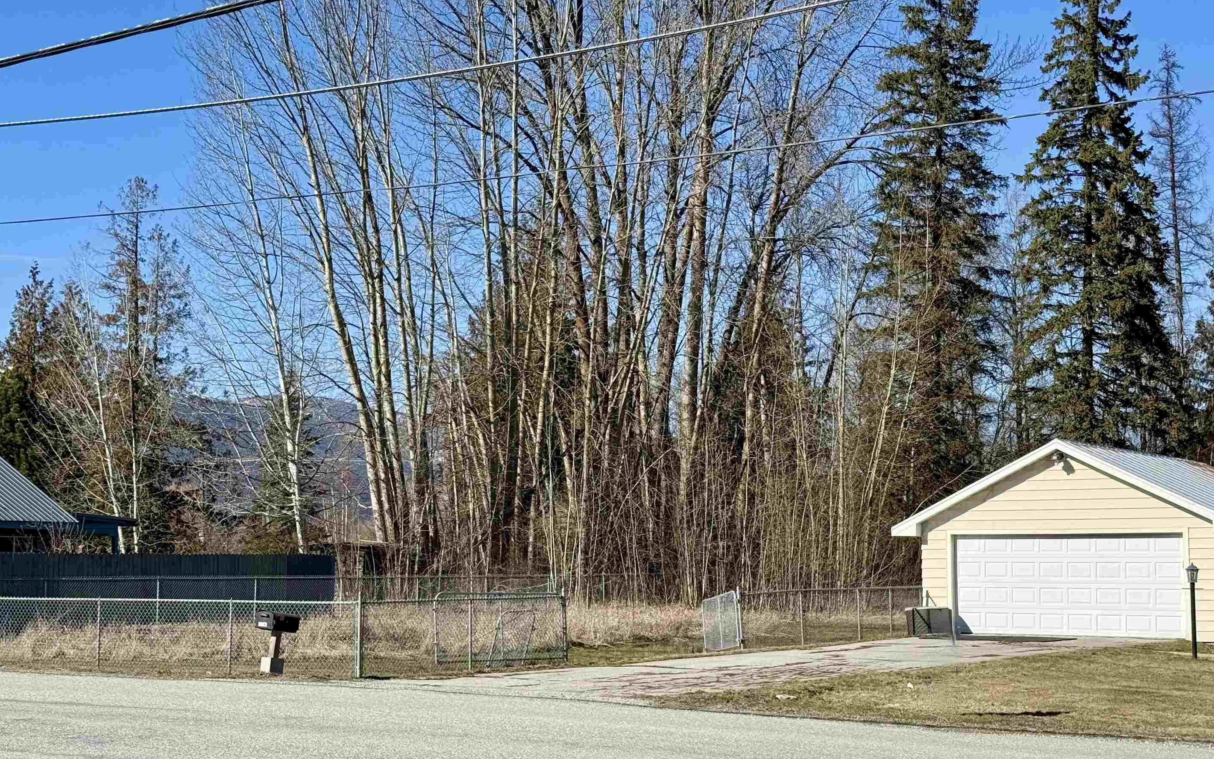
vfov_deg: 23.5
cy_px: 482
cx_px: 633
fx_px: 1820
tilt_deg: +3.0
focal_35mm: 55
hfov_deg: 36.9
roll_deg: -0.2
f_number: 1.78
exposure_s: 1/6536
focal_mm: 6.76
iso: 100
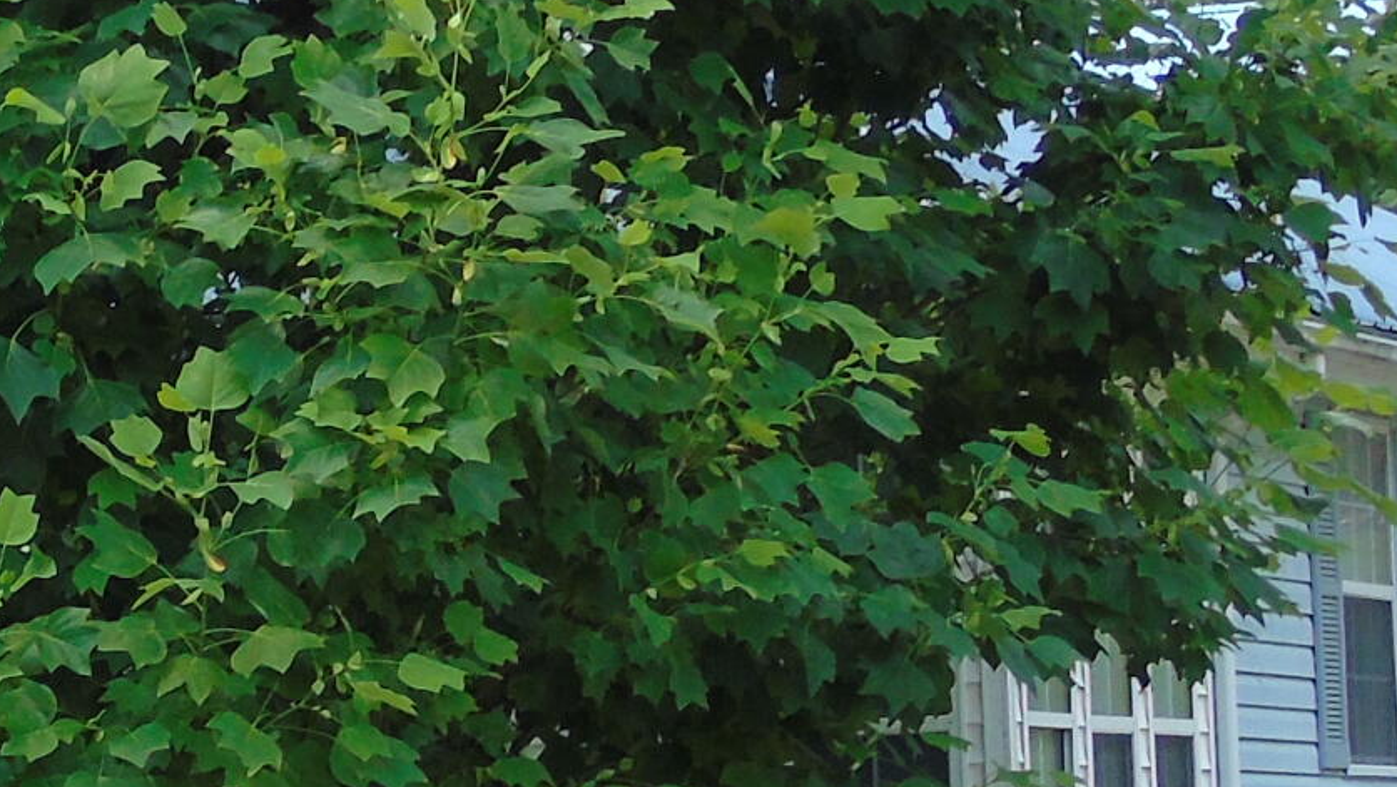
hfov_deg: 10.0
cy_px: 533
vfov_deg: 5.8
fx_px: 7819
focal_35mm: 211
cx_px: -546
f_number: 4.3
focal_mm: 9.6
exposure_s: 1/250
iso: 100
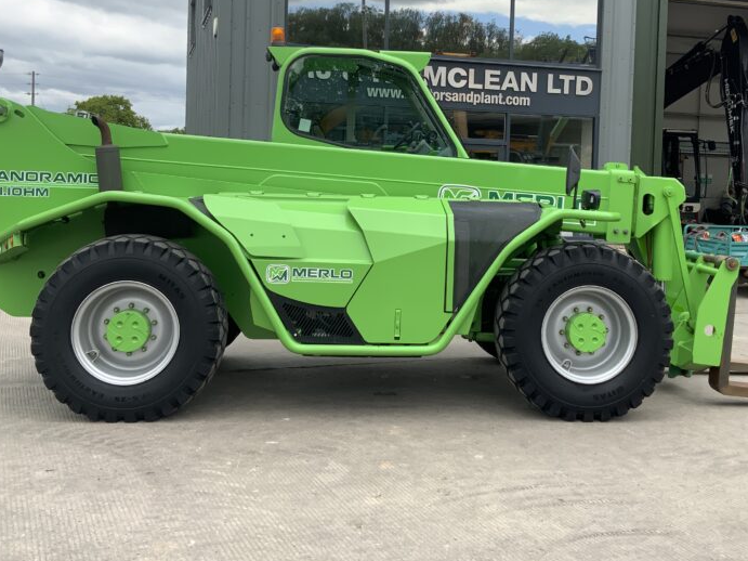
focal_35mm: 43
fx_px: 929
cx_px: 437
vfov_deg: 33.2
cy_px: 179
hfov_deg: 43.7
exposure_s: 1/514
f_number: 1.8
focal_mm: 3
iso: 16
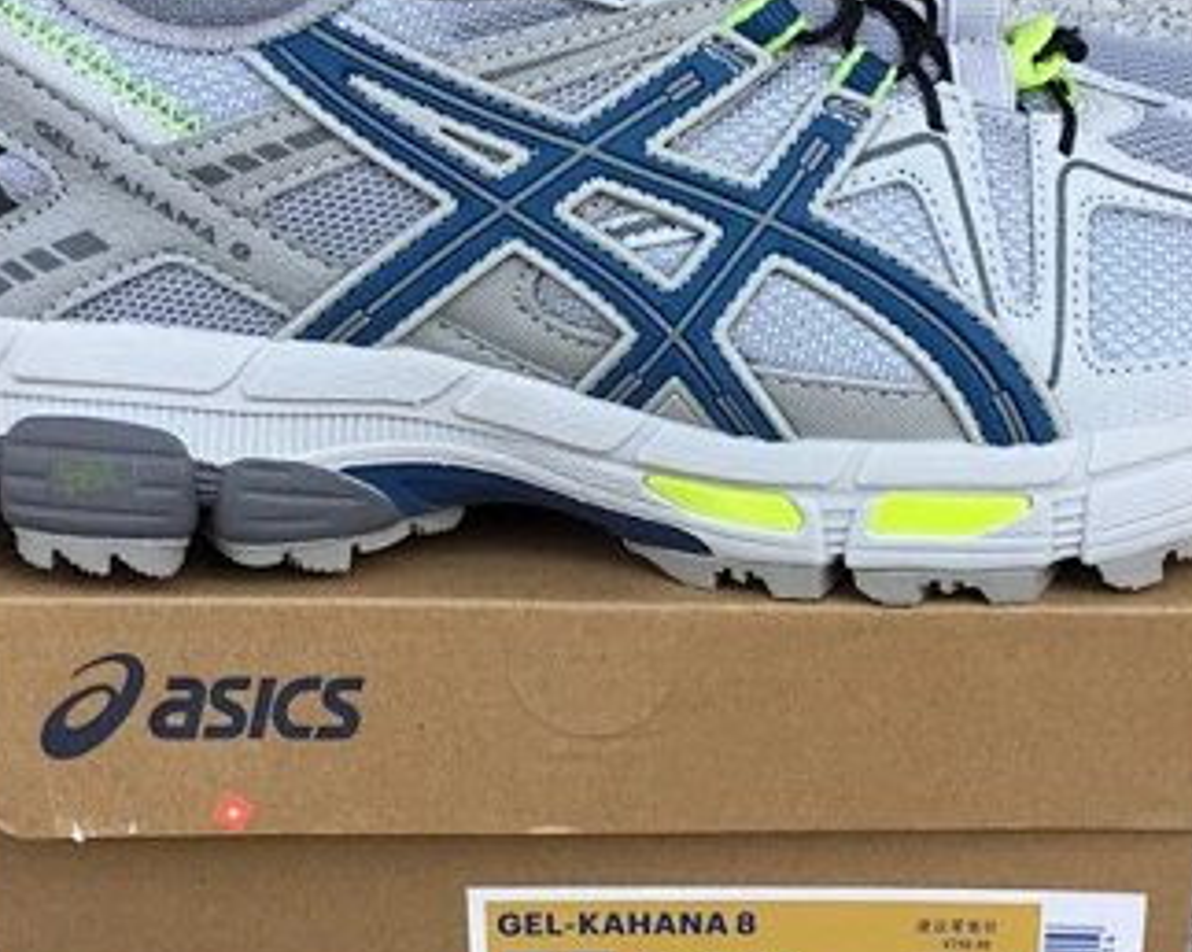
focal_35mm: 60
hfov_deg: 31.4
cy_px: 476
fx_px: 2115
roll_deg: -0.7
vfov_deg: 25.4
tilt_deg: -20.9
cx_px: 661
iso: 25
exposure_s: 1/259
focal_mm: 3.3
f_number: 2.4
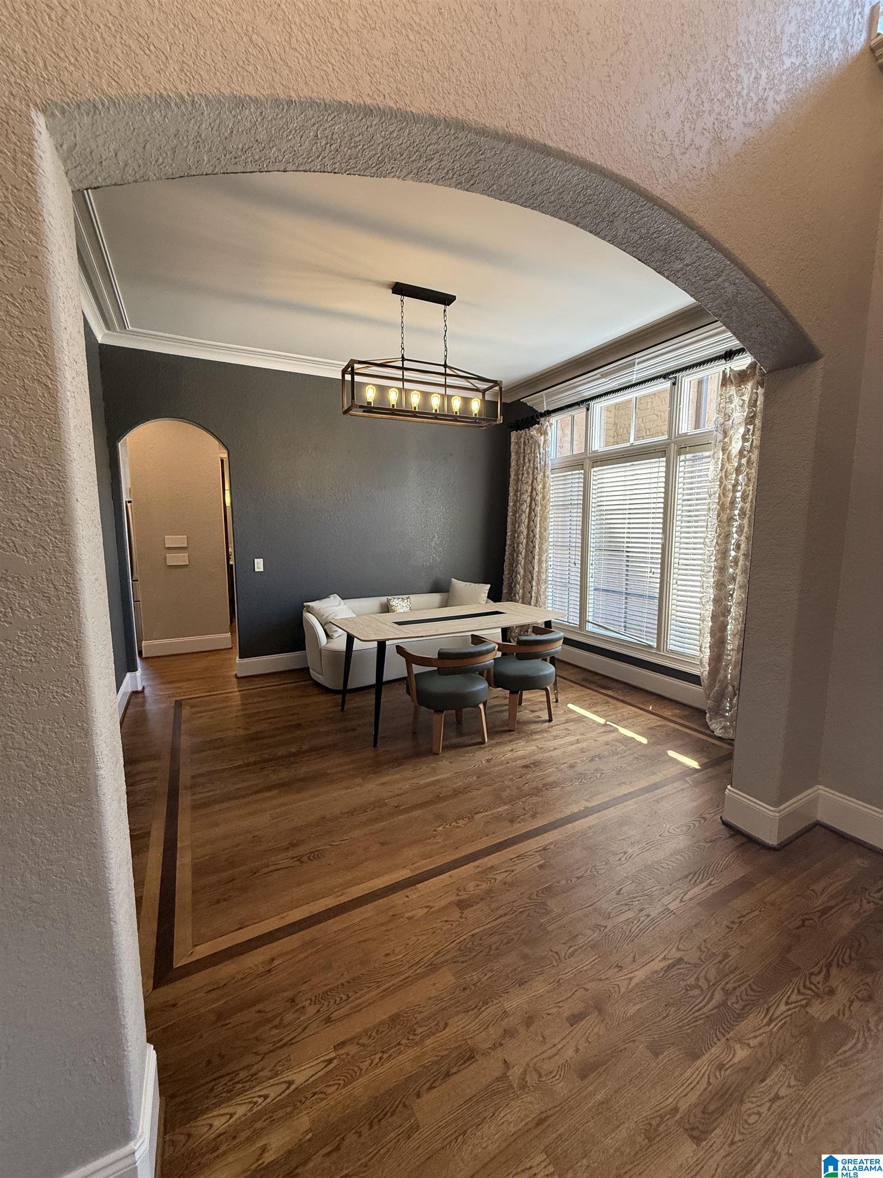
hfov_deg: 85.7
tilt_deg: -7.1
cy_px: 589
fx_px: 476
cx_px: 442
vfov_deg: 102.1
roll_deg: -0.2
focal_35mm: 14
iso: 160
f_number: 2.2
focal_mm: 2.22
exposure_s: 1/120
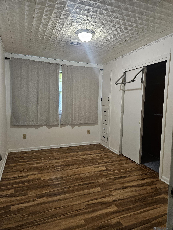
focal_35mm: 23
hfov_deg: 58.9
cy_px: 115
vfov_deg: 73.9
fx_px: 153
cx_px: 86
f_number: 1.8
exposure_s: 1/120
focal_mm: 5.4
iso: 320
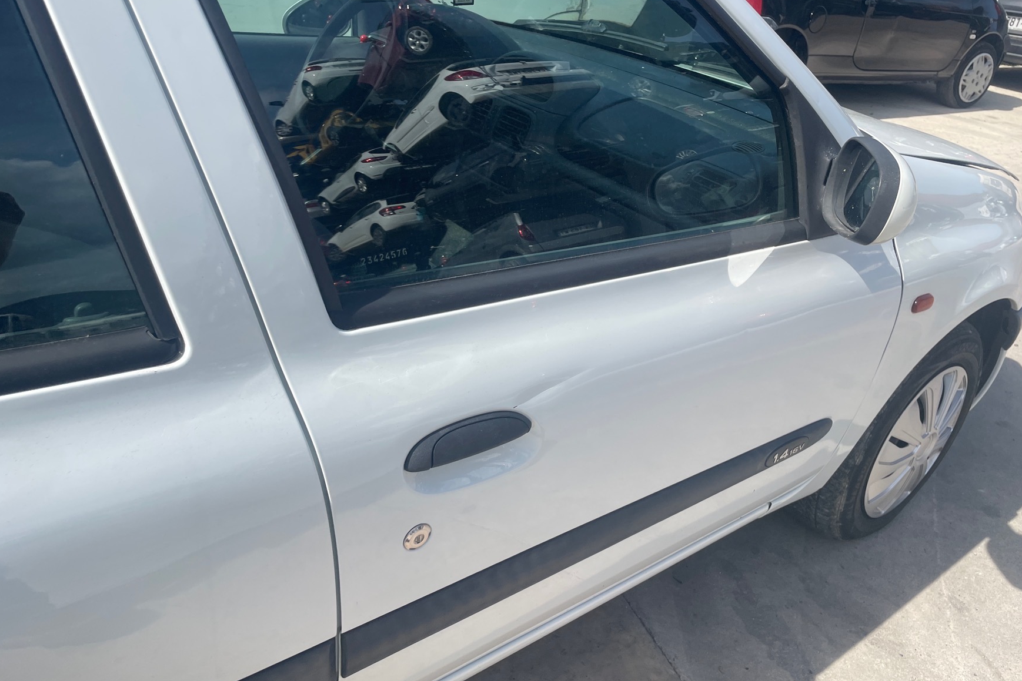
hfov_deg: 65.5
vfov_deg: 46.4
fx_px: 795
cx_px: 513
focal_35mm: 28
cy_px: 323
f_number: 1.6
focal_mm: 4.2
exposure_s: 1/2882
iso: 32
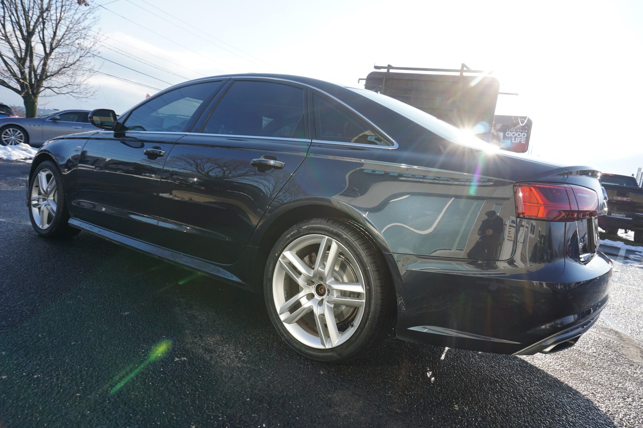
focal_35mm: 24
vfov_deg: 53.1
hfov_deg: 73.7
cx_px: 322
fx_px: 429
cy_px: 214
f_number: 8
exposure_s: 1/160
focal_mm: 16
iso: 100
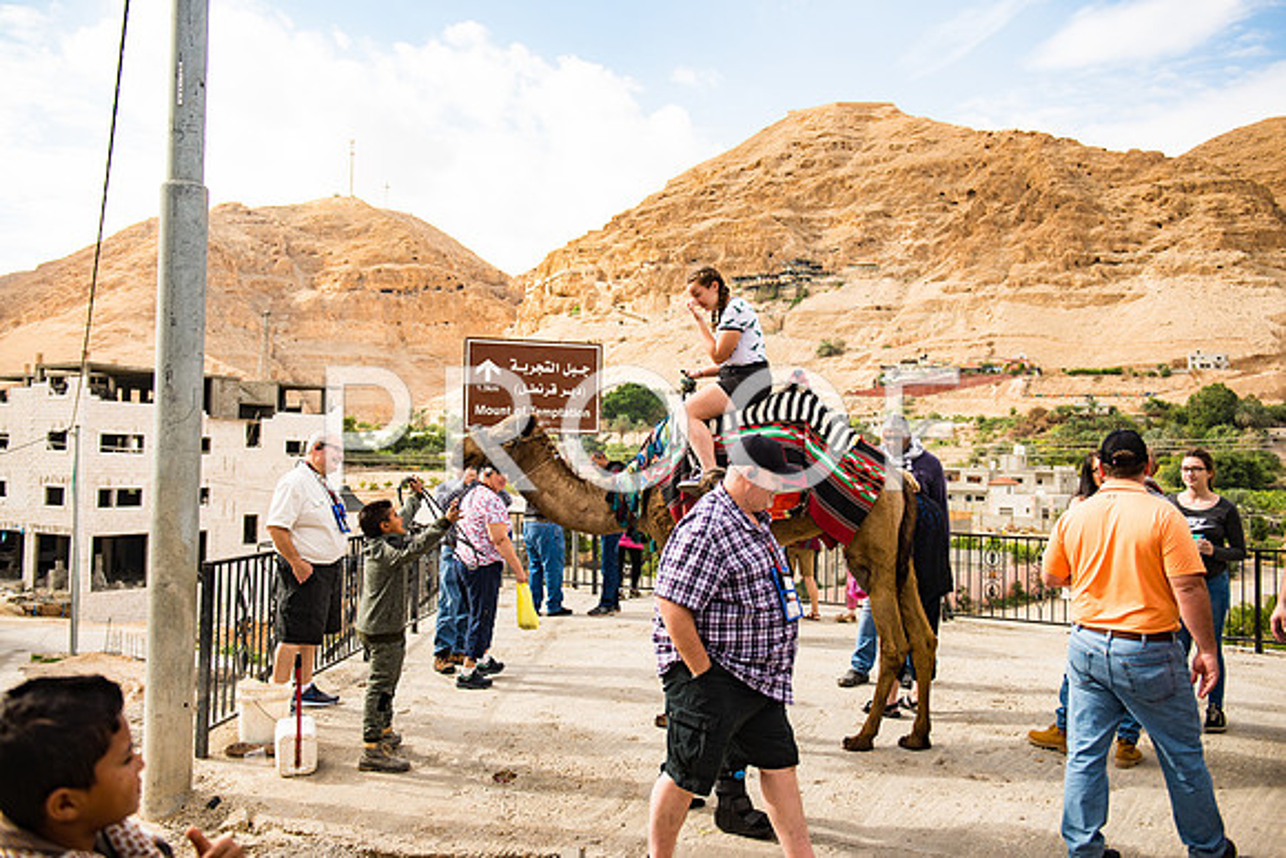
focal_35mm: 31
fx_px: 1108
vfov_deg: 42.3
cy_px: 429
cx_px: 643
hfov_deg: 60.3
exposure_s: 1/2500
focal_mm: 31
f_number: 2.8
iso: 200
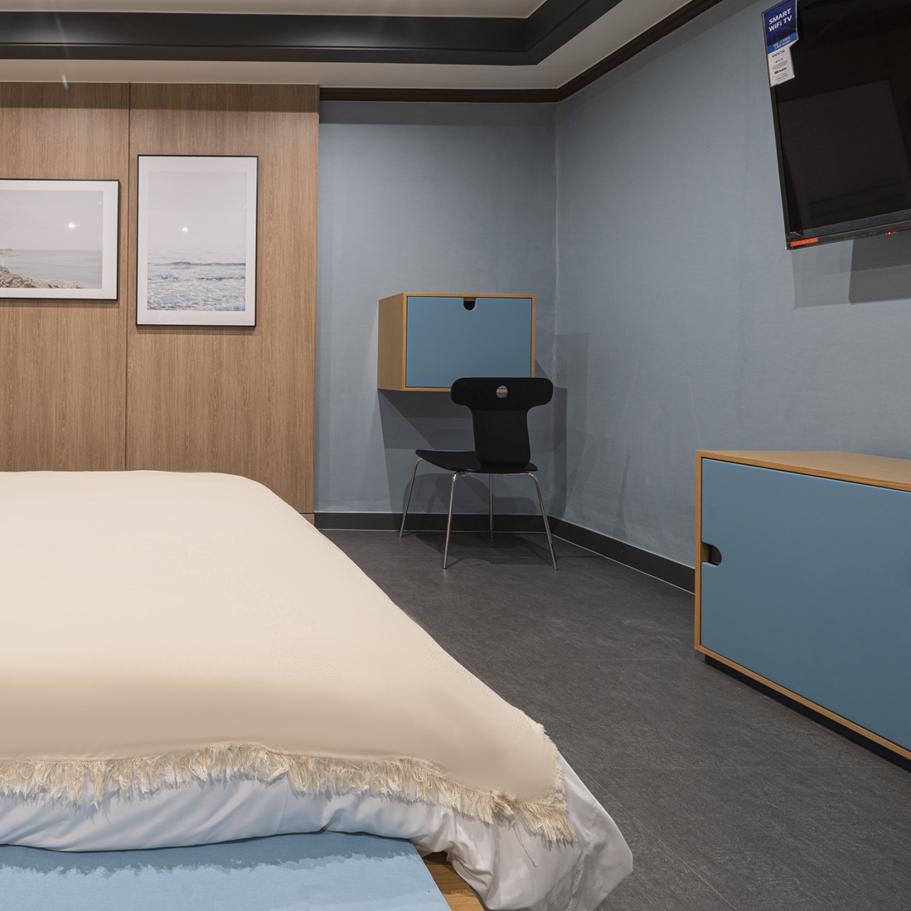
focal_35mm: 19
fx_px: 566
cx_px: 149
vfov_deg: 76.7
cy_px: 359
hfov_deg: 68.2
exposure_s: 2
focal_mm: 12
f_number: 11
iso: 100
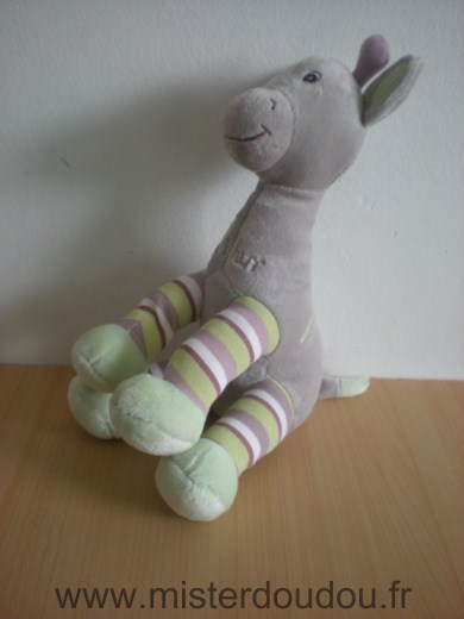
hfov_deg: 37.7
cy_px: 310
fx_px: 679
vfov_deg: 49.0
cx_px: 232
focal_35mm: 38
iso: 200
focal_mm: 6.3
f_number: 3.1
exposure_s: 1/37
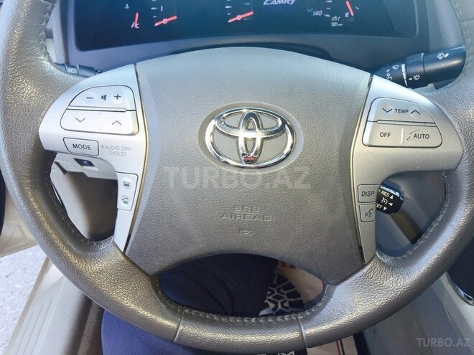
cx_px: 237
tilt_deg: -43.3
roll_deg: +10.4
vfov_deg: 48.2
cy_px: 178
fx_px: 397
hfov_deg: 61.7
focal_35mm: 29
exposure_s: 1/50
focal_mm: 4.15
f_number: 2.2
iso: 32
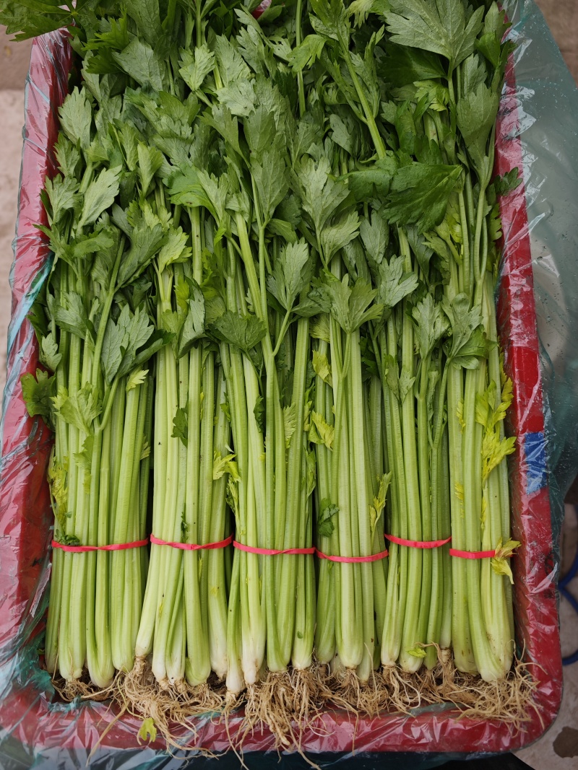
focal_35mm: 23
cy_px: 385
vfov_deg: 73.9
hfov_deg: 58.9
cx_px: 289
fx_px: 512
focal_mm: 6.68
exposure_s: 1/940
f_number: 1.42
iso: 50
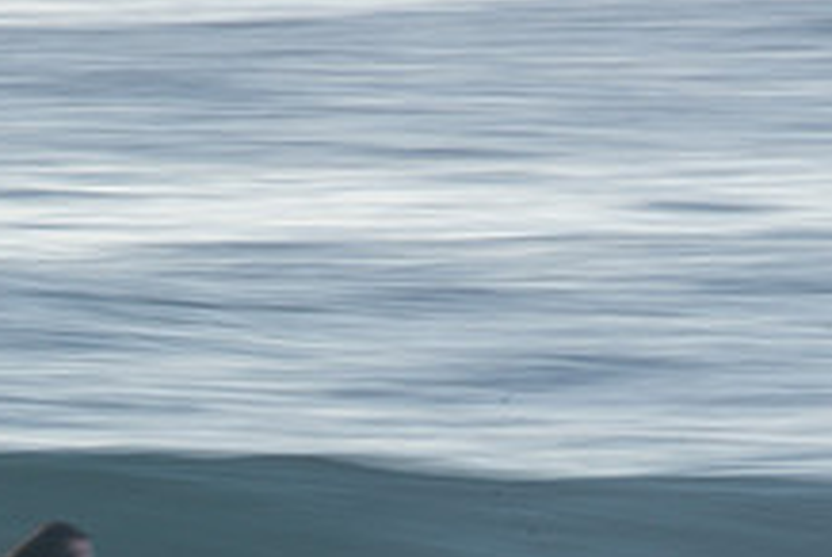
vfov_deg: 0.8
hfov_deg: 1.1
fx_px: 41470
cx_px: 15
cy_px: 673
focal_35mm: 1792
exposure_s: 1/10
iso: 100
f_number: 25
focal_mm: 450
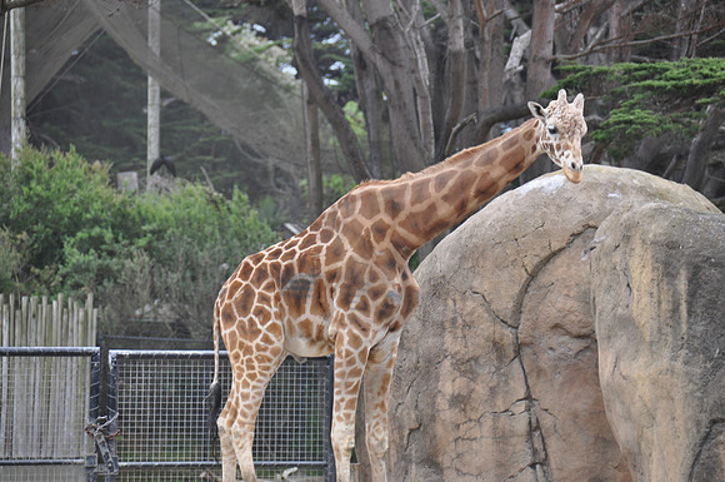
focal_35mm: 315
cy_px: 241
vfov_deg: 4.4
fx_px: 6335
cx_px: 362
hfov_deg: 6.6
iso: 320
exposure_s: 1/400
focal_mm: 210
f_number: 5.6
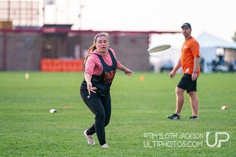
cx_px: 115
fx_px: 2060
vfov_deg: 4.4
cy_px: 80
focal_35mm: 314
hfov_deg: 6.6
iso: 1250
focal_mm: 200
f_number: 2.8
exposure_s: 1/3200
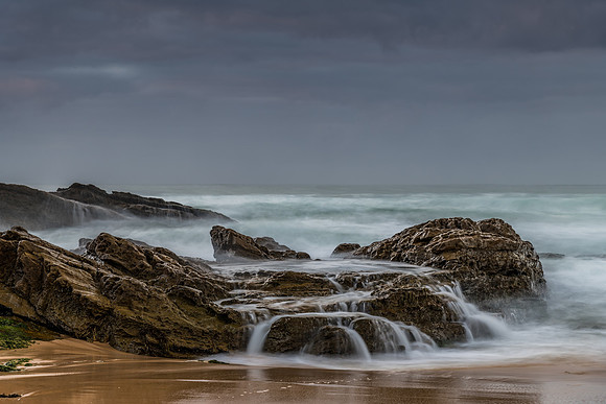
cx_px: 303
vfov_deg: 16.3
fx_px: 1414
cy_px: 202
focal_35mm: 84
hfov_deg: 24.2
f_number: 8
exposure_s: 3
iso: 80
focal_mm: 82
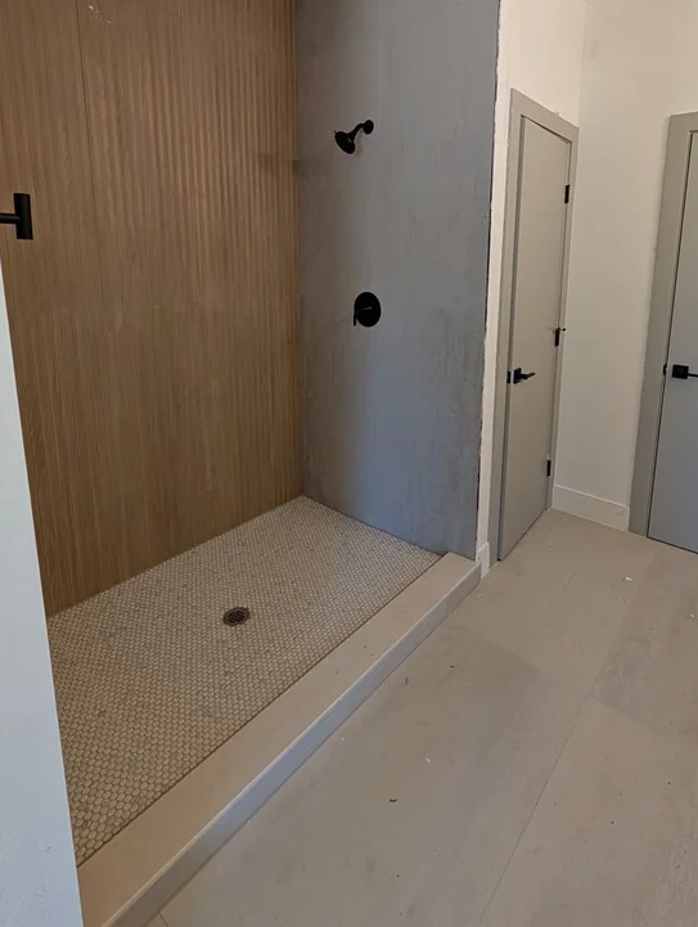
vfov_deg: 89.0
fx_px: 456
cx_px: 390
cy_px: 344
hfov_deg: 74.6
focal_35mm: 17
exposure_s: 1/120
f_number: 1.7
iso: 186
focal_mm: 2.02
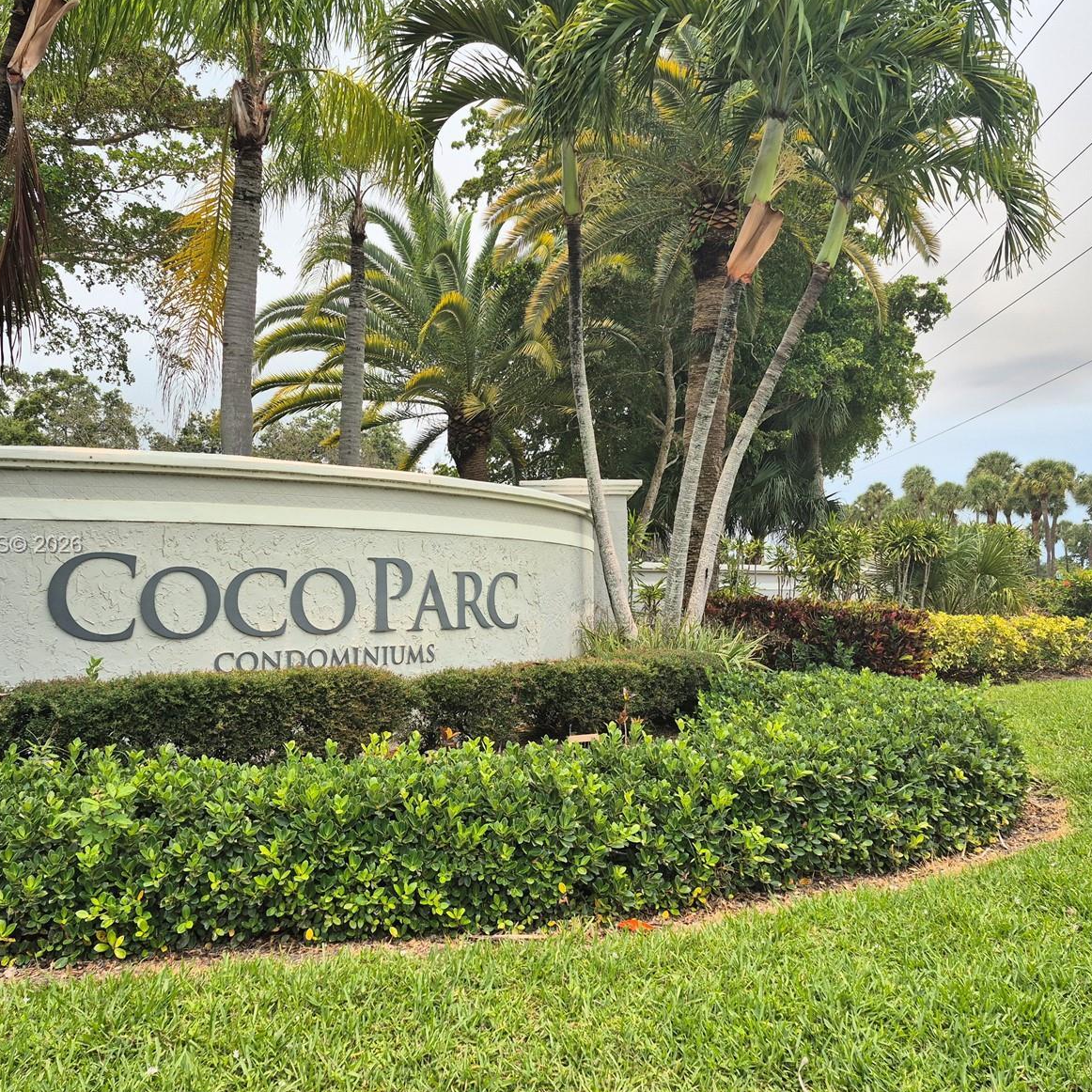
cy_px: 546
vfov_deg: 57.3
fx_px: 999
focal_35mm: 28
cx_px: 541
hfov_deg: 57.3
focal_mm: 5.4
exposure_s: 1/816
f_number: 1.8
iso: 25
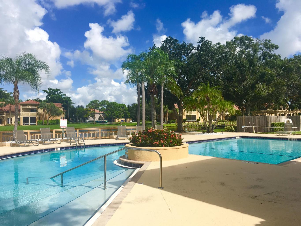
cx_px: 150
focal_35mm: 29
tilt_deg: +4.0
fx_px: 252
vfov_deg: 48.2
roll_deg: -0.1
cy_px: 113
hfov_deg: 61.7
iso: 25
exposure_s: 1/1789
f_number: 2.2
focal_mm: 4.15
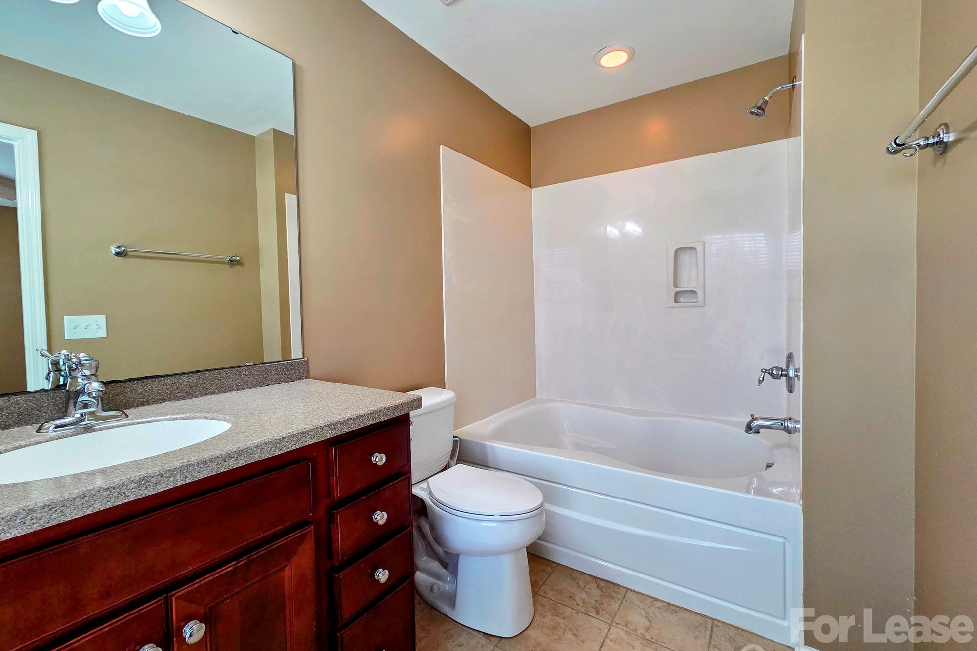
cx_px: 475
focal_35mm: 14
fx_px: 380
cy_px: 326
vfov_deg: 81.2
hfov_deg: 104.2
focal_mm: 2.2
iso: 200
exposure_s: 1/60
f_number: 2.2
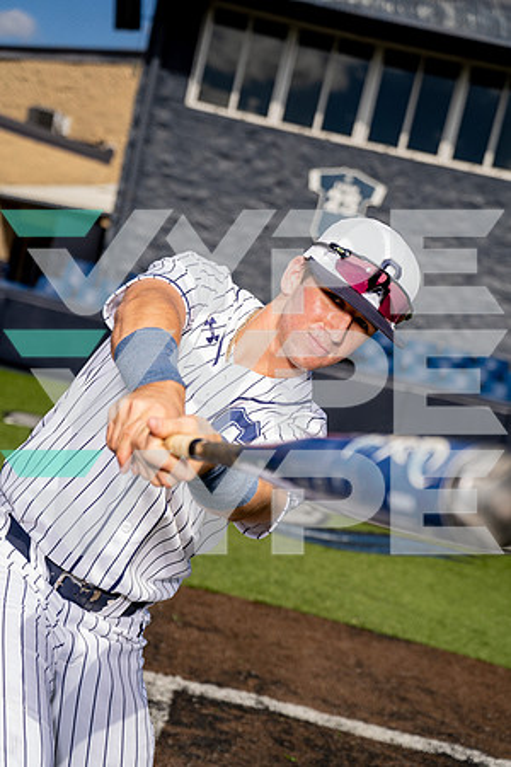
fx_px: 1277
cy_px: 384
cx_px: 256
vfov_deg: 33.4
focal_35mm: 60
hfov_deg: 22.6
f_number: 4
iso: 100
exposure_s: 1/1250
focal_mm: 60
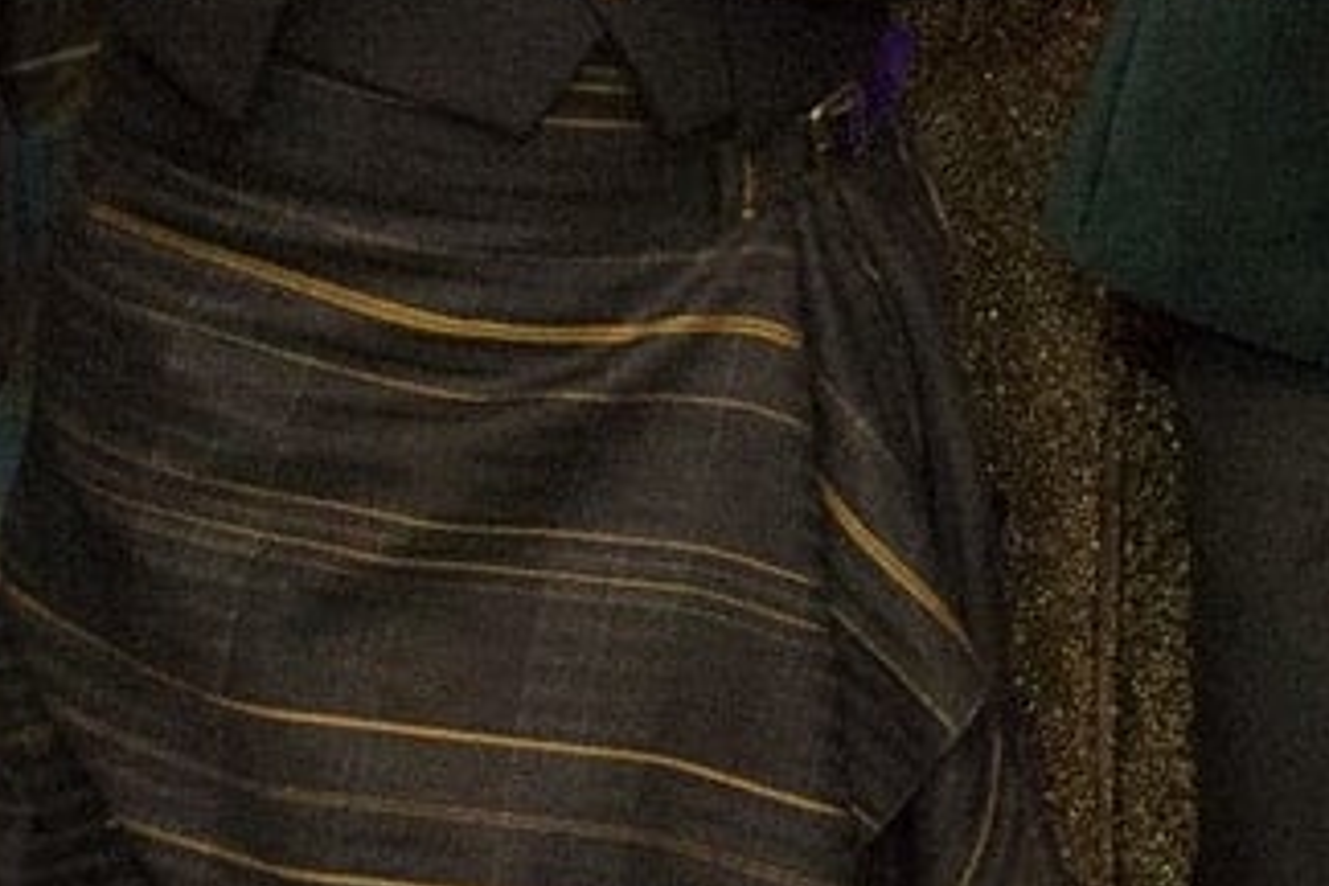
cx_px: 1836
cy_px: -271
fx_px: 5648
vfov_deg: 8.8
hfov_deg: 12.9
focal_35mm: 153
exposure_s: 1/80
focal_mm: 24
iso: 3200
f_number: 5.6
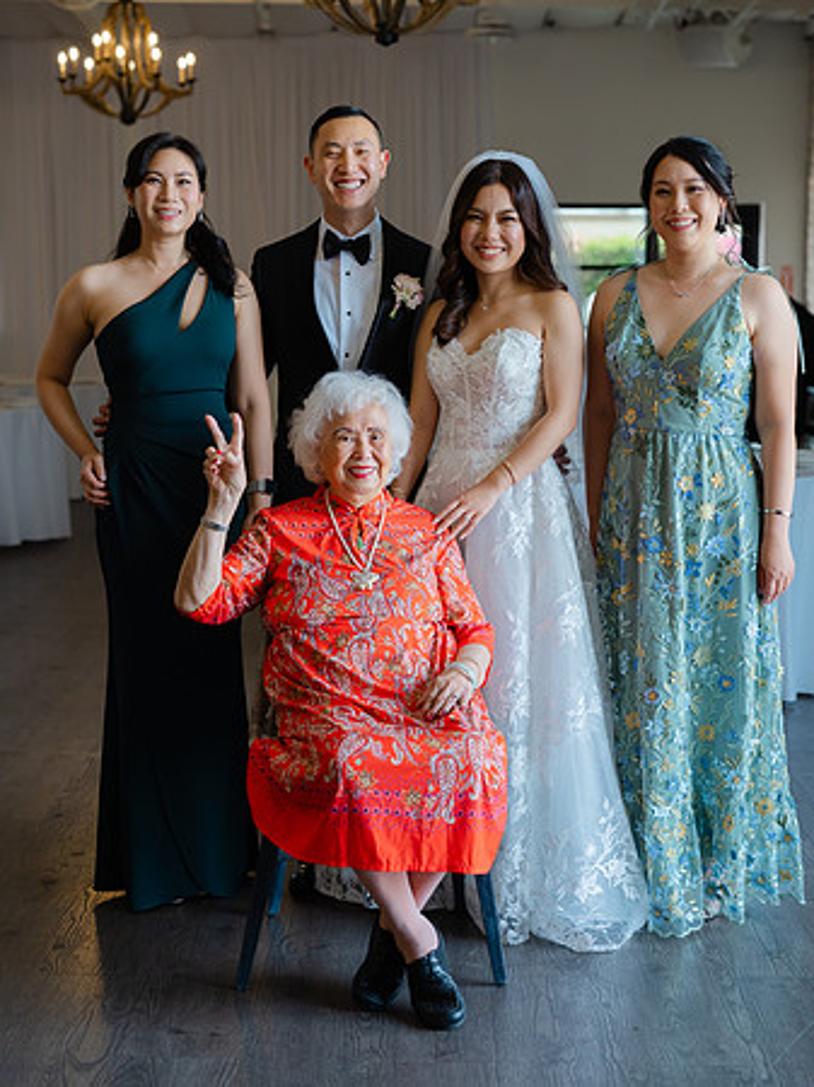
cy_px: 544
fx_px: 1977
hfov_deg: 23.3
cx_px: 407
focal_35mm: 63
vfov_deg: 30.7
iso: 800
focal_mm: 80
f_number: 4
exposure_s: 1/125
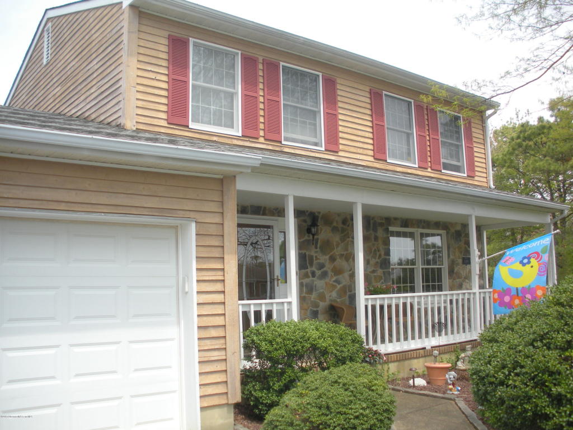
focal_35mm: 35
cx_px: 286
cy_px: 215
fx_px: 579
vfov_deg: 40.7
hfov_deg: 52.6
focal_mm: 6.3
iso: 92
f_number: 3.5
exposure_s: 1/442
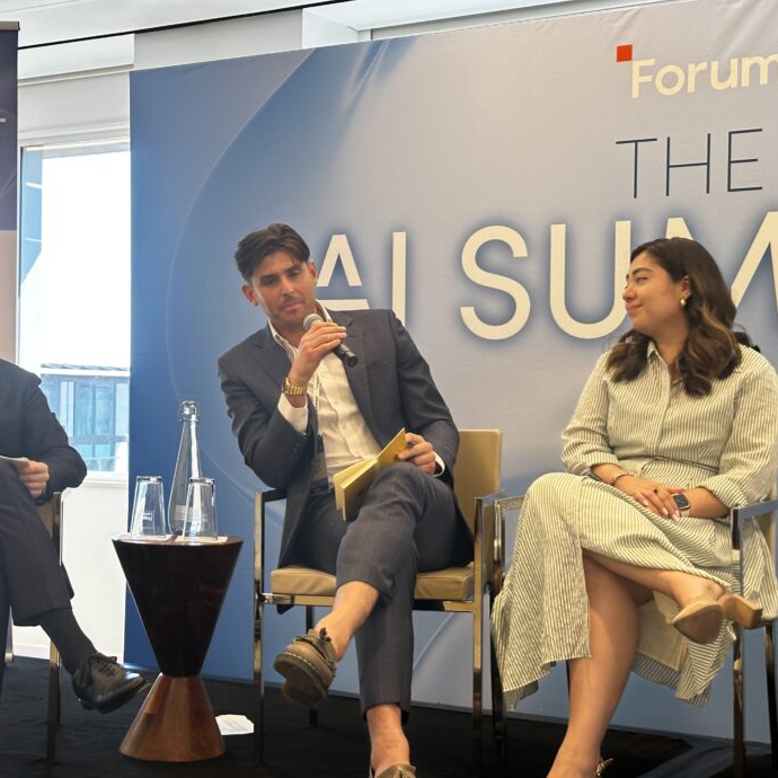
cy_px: 388
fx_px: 1602
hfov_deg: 27.2
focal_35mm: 63
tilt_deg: +1.8
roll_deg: -0.3
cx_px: 310
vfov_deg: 27.3
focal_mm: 6.86
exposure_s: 1/100
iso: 64
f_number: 1.78
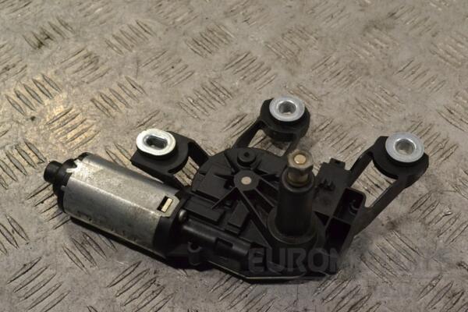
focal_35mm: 57
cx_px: 234
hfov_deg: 35.1
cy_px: 156
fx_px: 741
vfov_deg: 23.8
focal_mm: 38
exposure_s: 1/400
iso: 3200
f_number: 10
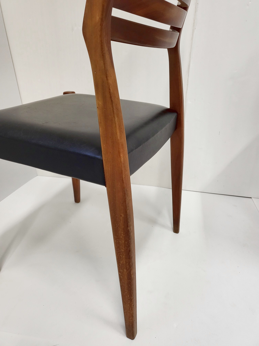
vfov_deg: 67.3
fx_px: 259
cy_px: 173
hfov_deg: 53.1
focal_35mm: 26
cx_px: 130
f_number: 1.8
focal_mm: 4.25
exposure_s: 1/50
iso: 250
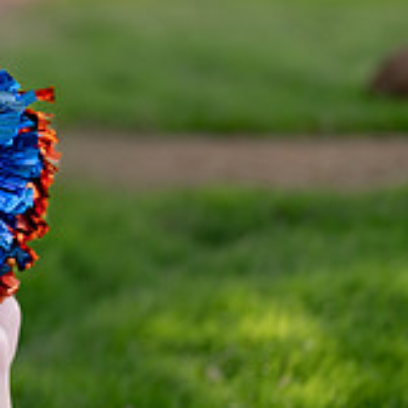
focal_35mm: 169
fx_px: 2254
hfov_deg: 10.1
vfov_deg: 10.3
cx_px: -172
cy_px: 173
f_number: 1.2
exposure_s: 1/640
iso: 100
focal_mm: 50
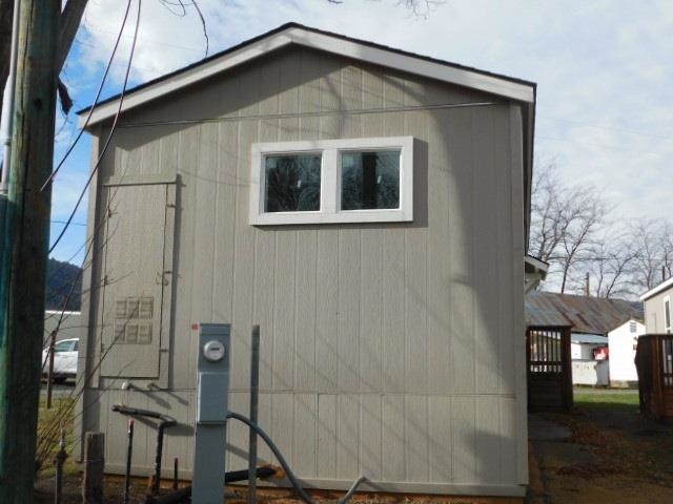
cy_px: 252
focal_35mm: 40
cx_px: 336
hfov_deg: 46.8
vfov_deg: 36.0
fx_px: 778
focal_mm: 7.1
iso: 125
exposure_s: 1/800
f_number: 3.6
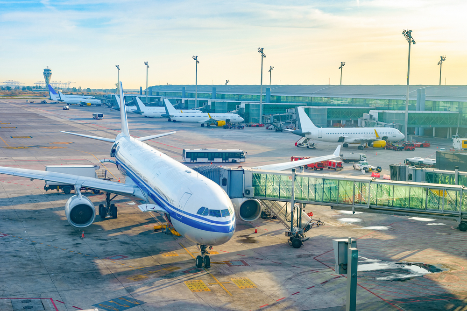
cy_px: 156
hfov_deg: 39.6
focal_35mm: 50
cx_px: 234
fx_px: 648
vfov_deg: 27.0
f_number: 5.6
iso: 160
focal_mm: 50
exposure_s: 1/250
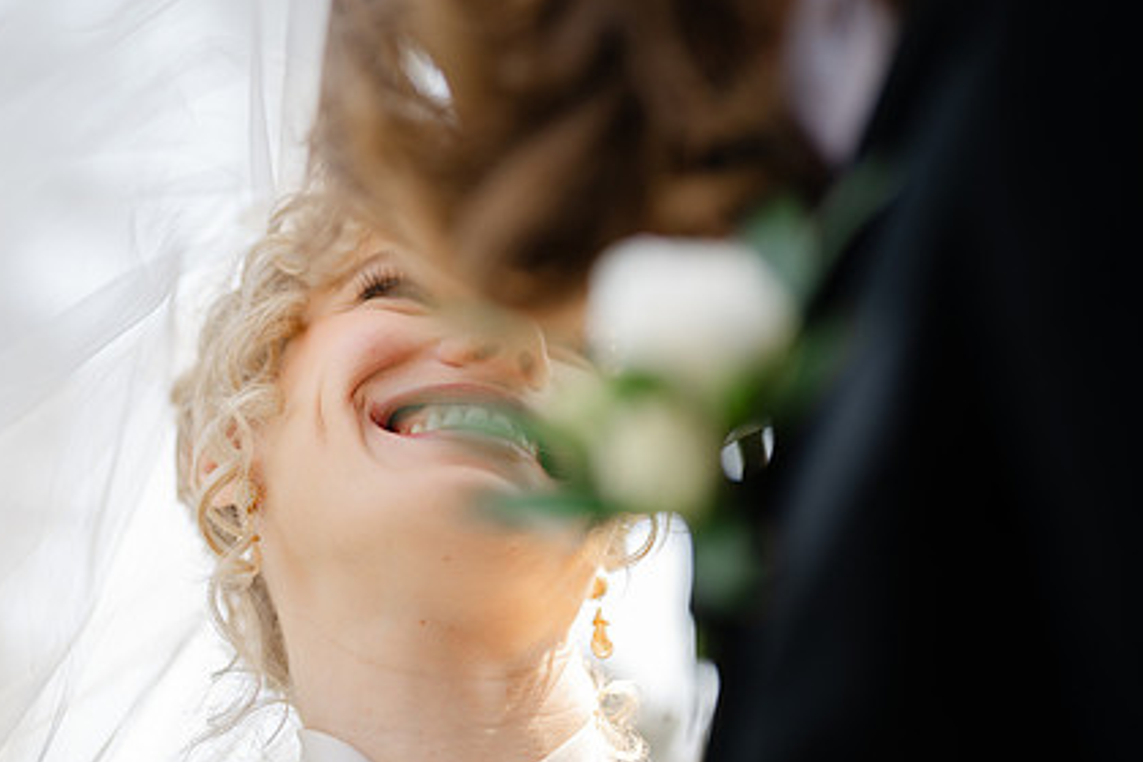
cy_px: 298
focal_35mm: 69
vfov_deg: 19.7
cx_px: 381
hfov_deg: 29.0
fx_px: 2191
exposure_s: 1/320
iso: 64
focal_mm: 50
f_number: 1.8
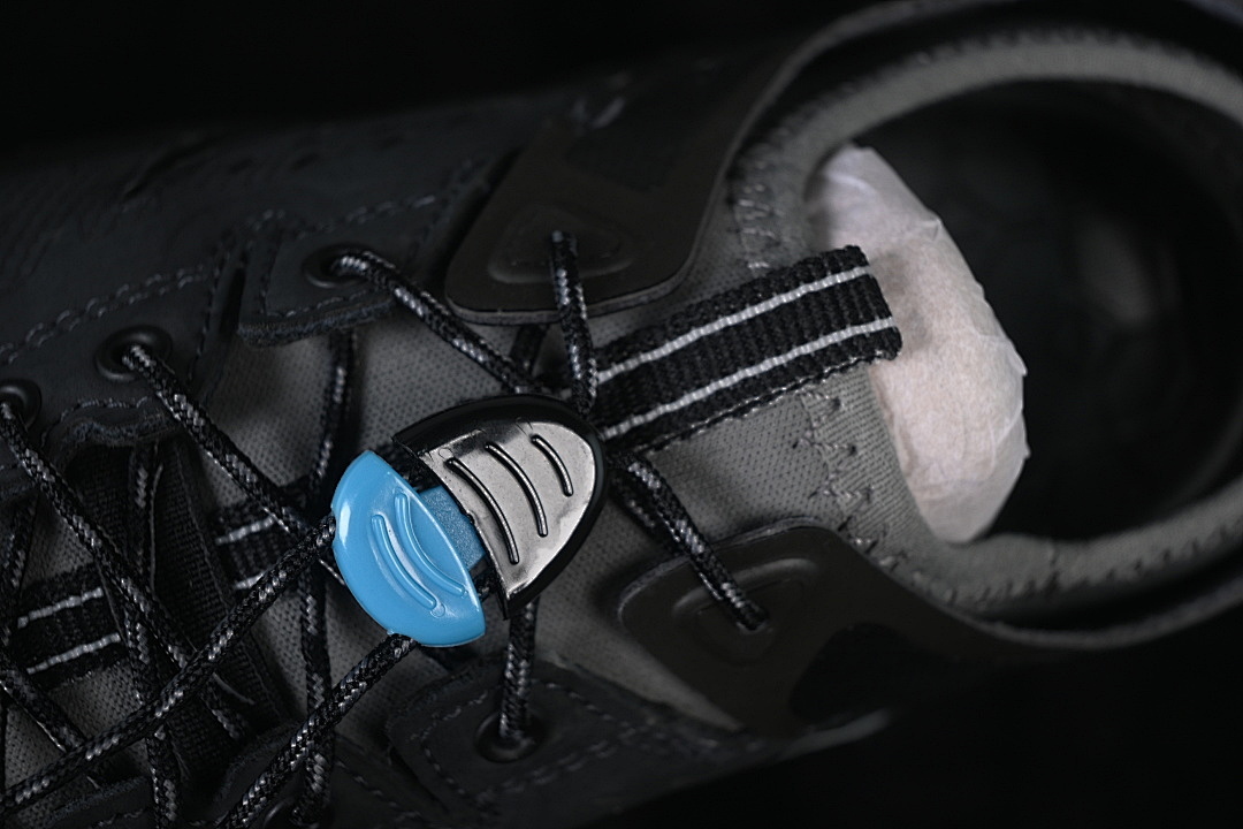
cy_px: 414
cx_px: 622
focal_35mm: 75
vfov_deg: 18.2
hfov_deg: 27.0
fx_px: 2589
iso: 160
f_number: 6.3
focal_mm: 50
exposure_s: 1/50
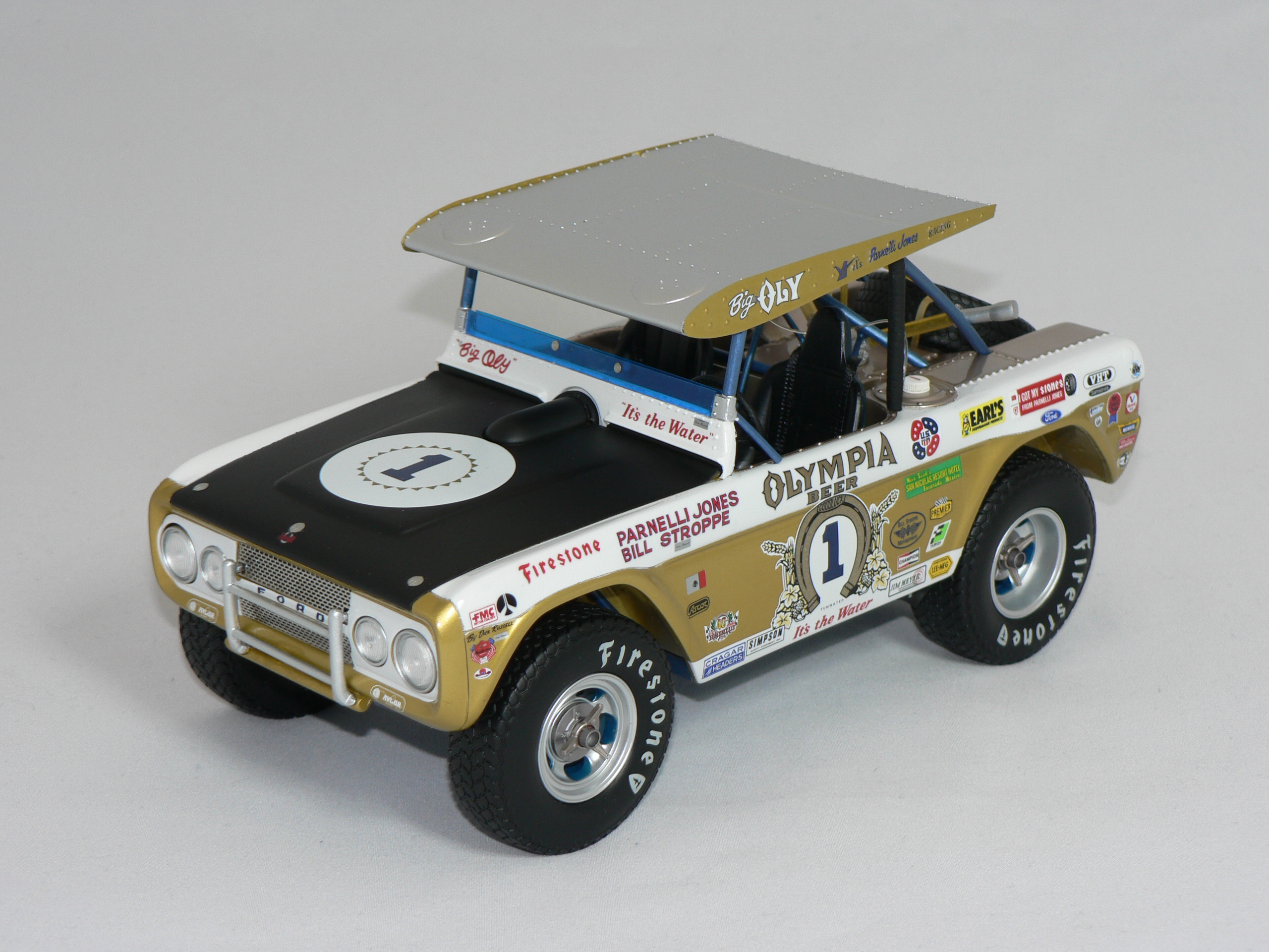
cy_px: 476
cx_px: 634
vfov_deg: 18.4
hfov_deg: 24.4
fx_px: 2933
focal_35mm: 80
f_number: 3.2
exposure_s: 1/60
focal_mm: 13.4
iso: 80
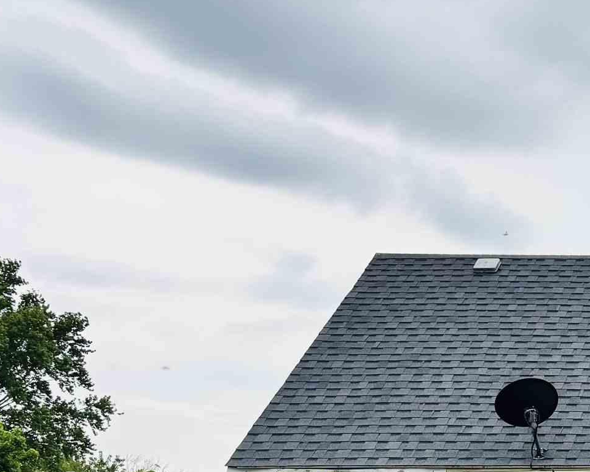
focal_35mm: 75
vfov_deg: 19.4
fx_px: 1310
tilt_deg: +2.2
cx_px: 917
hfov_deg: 21.0
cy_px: 548
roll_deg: +0.6
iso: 80
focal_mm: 6.76
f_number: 1.78
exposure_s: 1/2604
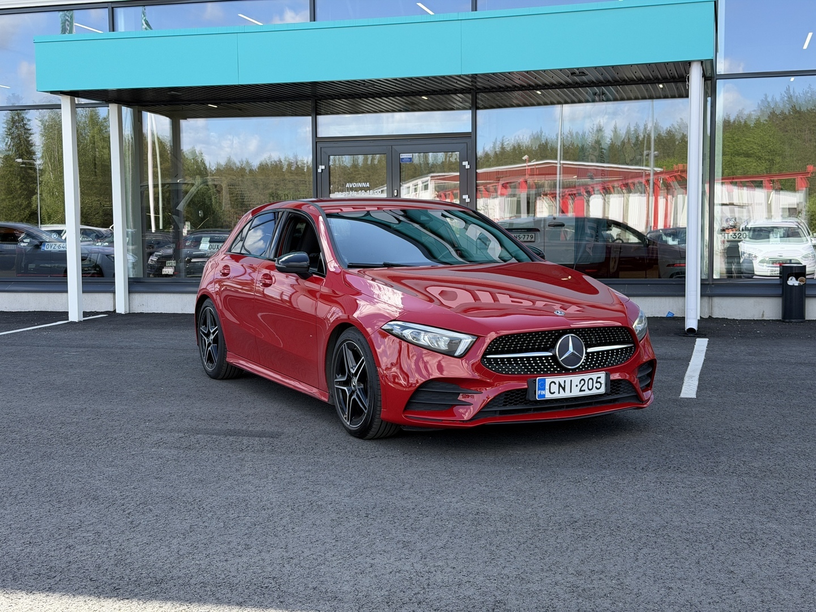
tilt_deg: -3.7
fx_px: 1131
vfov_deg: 30.3
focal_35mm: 48
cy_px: 306
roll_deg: +0.1
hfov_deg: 39.7
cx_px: 408
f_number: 1.78
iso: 64
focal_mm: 6.76
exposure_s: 1/802
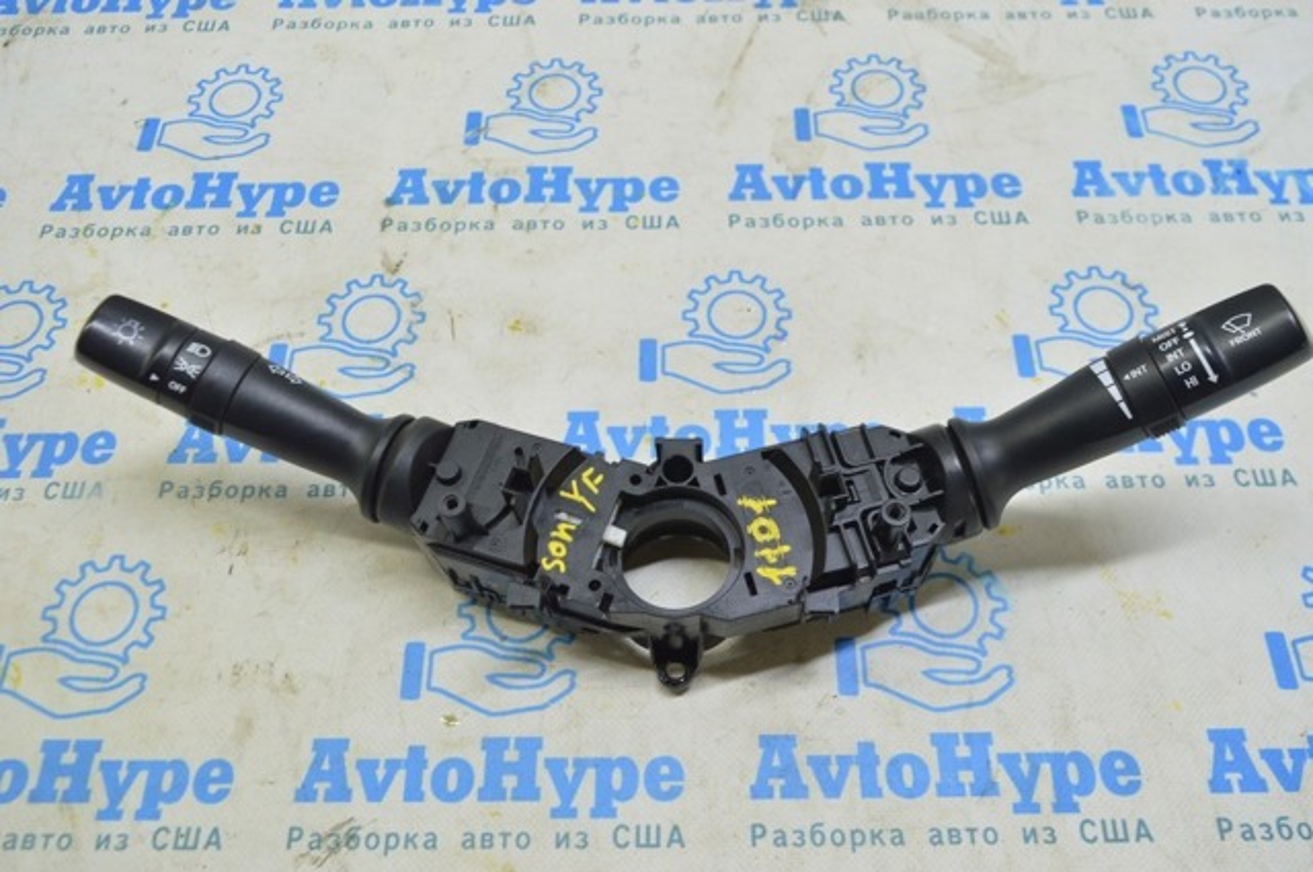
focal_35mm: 30
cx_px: 656
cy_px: 436
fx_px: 1093
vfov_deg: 43.5
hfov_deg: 62.0
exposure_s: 1/20
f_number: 5.6
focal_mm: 20
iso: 400
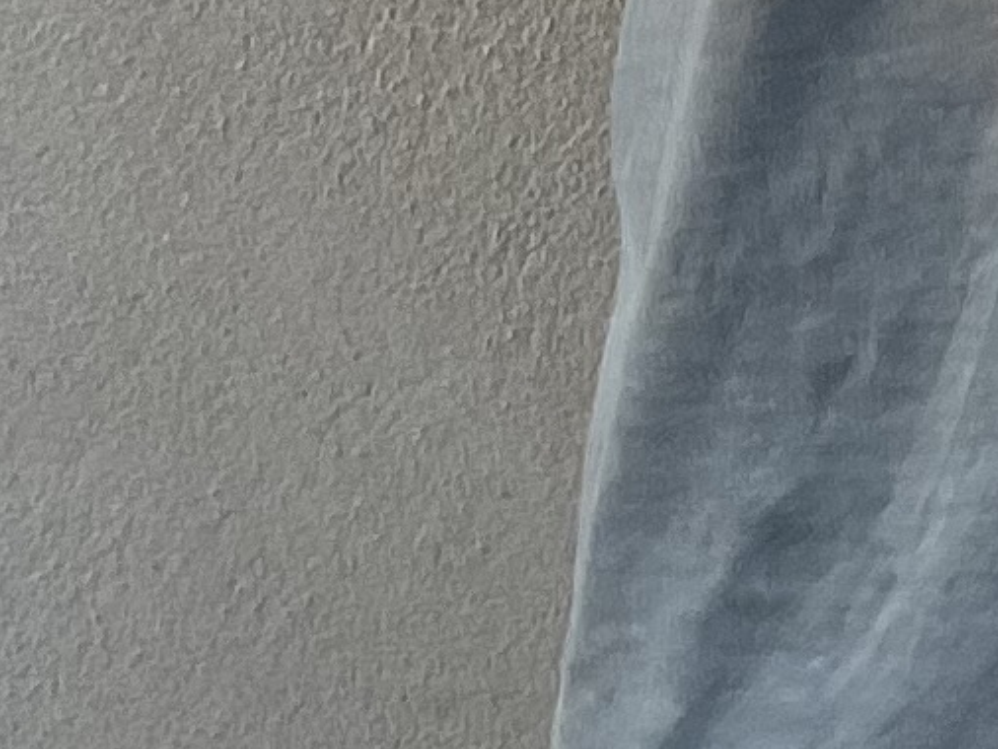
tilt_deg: -1.9
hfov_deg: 9.4
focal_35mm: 207
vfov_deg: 6.1
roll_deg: -0.3
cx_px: 1339
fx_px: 5971
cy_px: -2184
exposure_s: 1/196
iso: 32
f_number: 1.6
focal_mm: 4.2
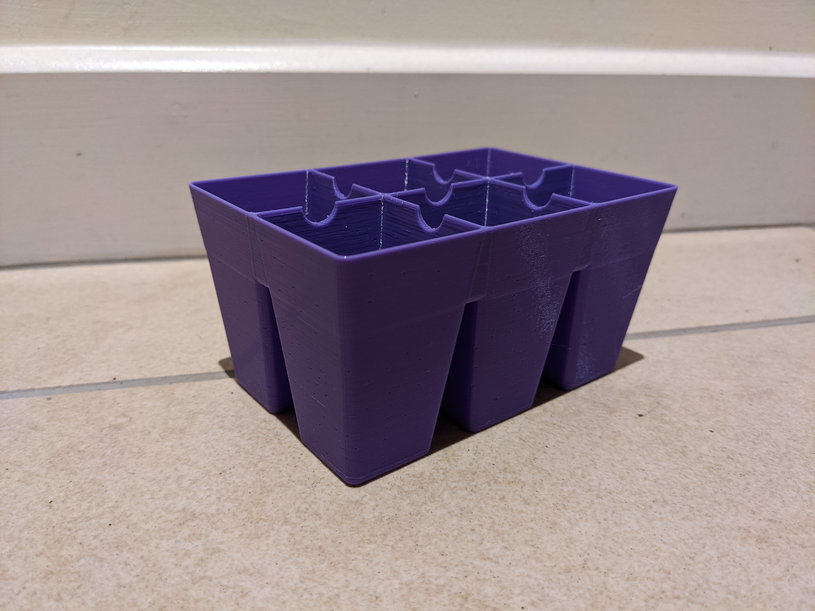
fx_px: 636
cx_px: 408
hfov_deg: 65.3
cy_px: 306
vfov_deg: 51.4
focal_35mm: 27
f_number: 1.73
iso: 66
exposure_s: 1/25
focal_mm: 4.38
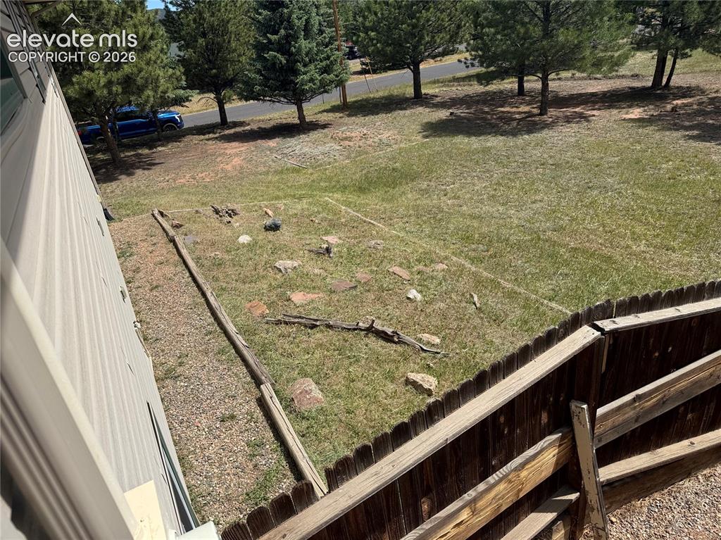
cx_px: 360
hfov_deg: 71.6
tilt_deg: -28.9
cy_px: 270
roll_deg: +9.8
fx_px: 500
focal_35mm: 24
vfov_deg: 56.8
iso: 80
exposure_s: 1/4950
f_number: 1.78
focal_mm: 6.76
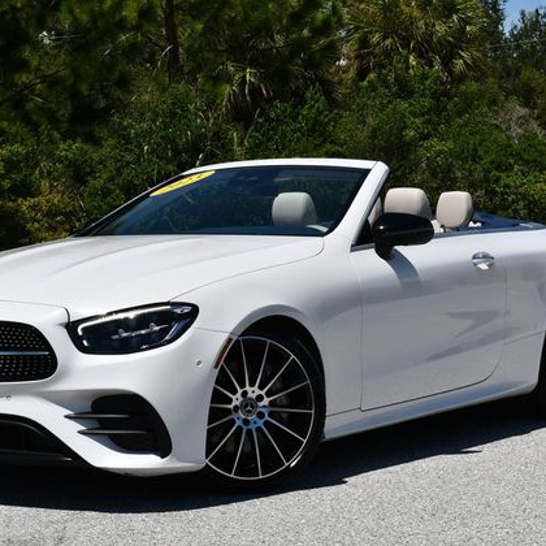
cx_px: 242
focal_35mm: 83
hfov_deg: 20.9
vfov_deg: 20.9
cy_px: 276
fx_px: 1481
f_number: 10
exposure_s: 1/400
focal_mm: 32
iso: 100
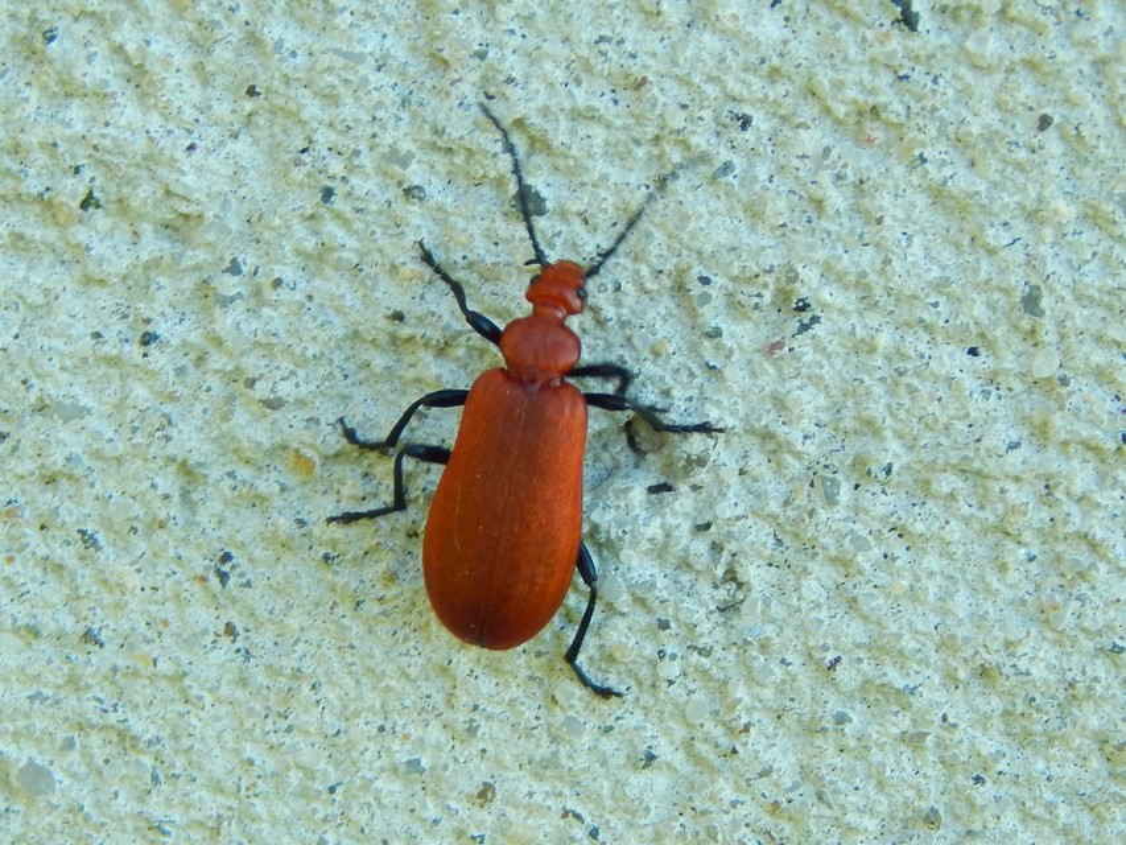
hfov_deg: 12.3
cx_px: 563
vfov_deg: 9.3
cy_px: 422
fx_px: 5205
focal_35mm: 160
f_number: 5.1
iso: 125
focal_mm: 28.7
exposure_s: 1/60
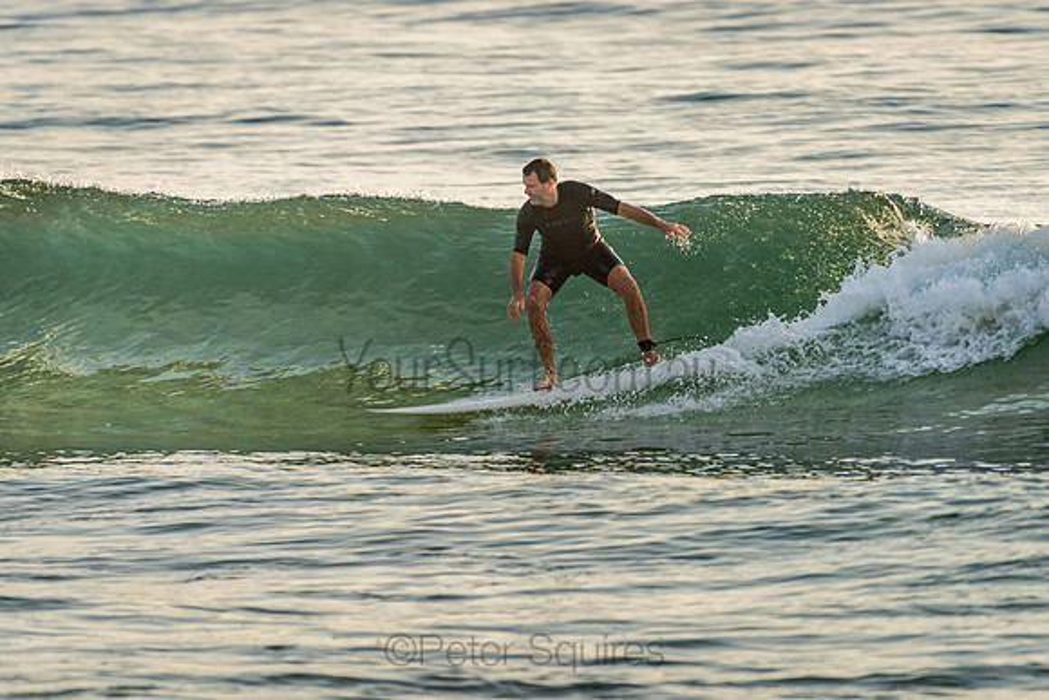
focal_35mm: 606
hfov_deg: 3.4
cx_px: 544
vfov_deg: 2.3
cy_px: 301
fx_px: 17647
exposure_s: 1/500
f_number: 5.6
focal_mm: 500
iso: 220
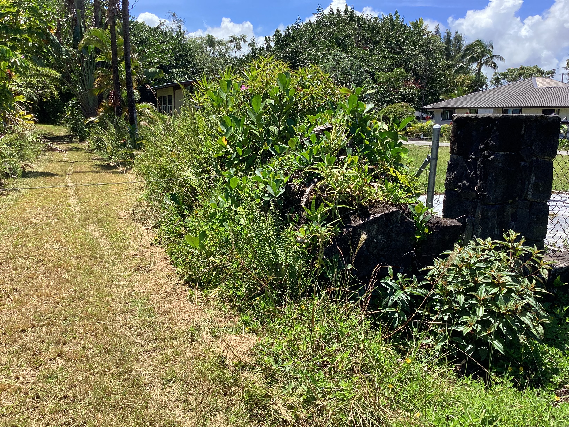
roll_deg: +0.2
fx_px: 510
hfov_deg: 58.4
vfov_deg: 45.4
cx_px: 284
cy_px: 214
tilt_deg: -11.4
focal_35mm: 31
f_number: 2.4
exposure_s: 1/604
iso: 25
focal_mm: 3.3
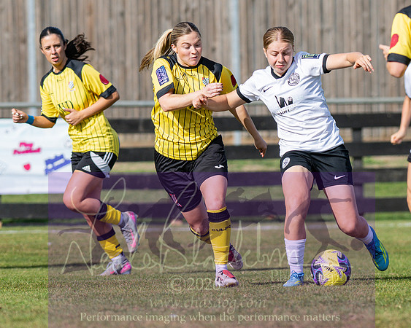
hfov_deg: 2.9
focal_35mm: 672
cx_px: 209
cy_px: 170
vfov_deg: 2.3
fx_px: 8171
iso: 200
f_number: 4
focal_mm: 300
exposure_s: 1/2000
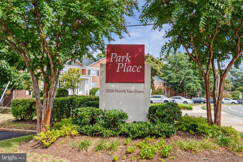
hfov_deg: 54.4
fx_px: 236
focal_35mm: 35
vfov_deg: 37.9
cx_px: 122
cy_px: 81
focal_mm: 35
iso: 200
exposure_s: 1/400
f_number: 8
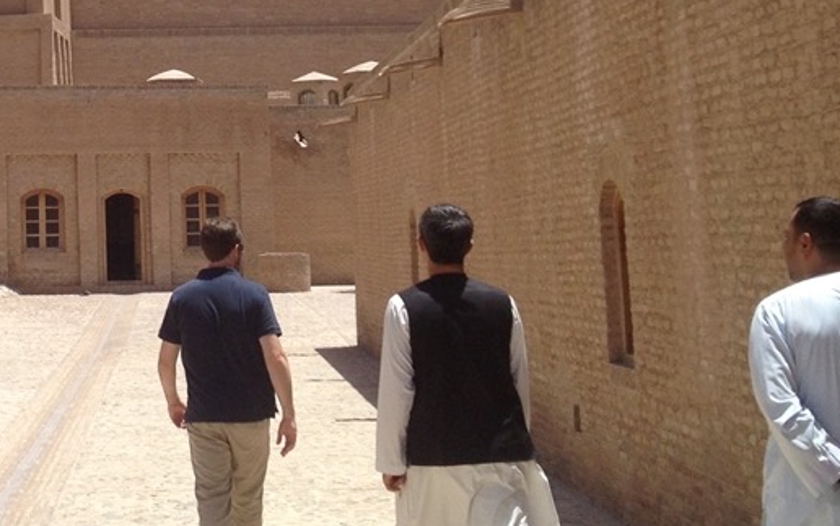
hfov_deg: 21.6
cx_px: -23
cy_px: 23
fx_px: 2107
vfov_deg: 14.0
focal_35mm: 92
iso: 50
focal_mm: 4.28
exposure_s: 1/1905
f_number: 2.4
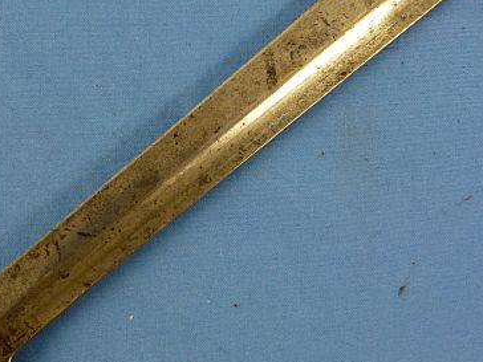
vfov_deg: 22.1
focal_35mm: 66
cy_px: 90
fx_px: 921
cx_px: 261
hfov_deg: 29.4
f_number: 3.5
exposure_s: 1/60
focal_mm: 5.4
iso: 160
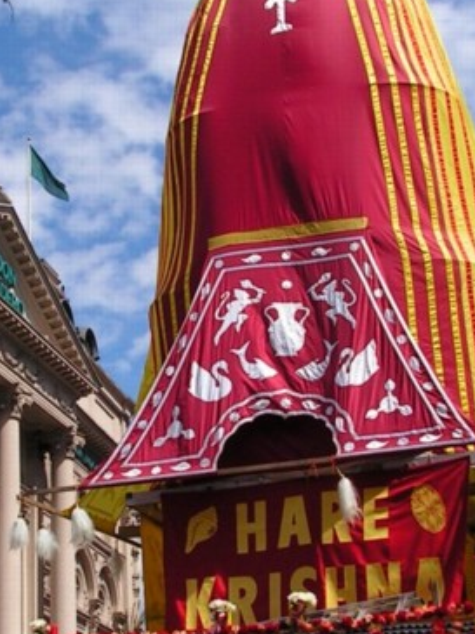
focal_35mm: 79
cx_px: 181
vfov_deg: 24.7
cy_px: 393
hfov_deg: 18.6
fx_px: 1448
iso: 64
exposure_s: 1/800
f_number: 4.8
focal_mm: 6
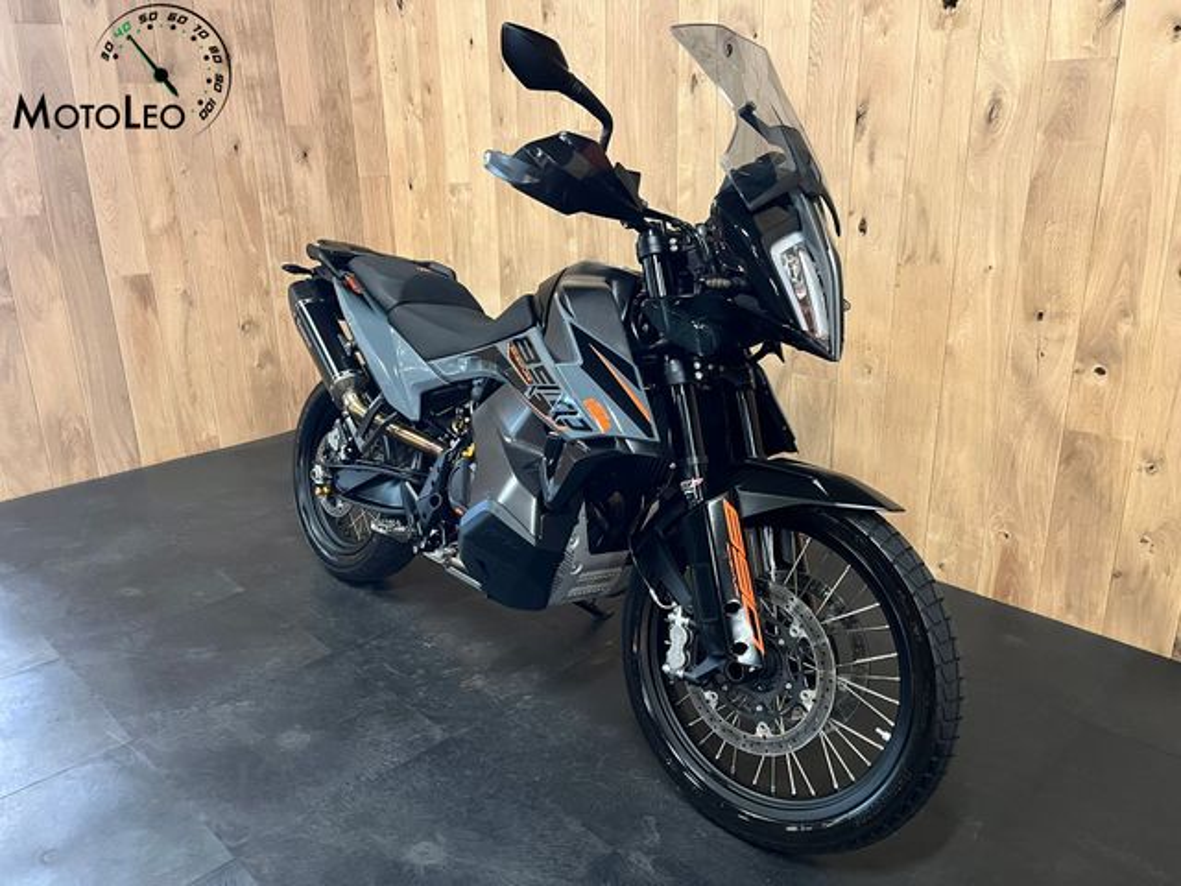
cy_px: 443
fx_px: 887
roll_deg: +0.6
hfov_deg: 67.3
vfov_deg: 53.1
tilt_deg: -18.3
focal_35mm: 26
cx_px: 590
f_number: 1.6
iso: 640
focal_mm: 5.1
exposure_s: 1/25
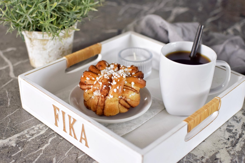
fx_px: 357
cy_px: 82
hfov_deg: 37.9
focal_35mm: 52
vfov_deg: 25.8
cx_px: 122
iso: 400
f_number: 3.2
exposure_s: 1/125
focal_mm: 35
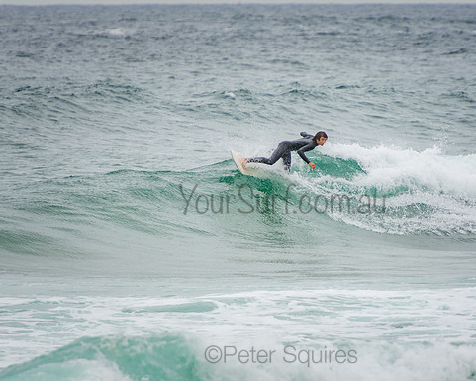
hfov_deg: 2.8
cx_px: 291
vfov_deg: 2.2
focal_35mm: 699
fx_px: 9849
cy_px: 184
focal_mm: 390
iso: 280
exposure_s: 1/1600
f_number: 5.6
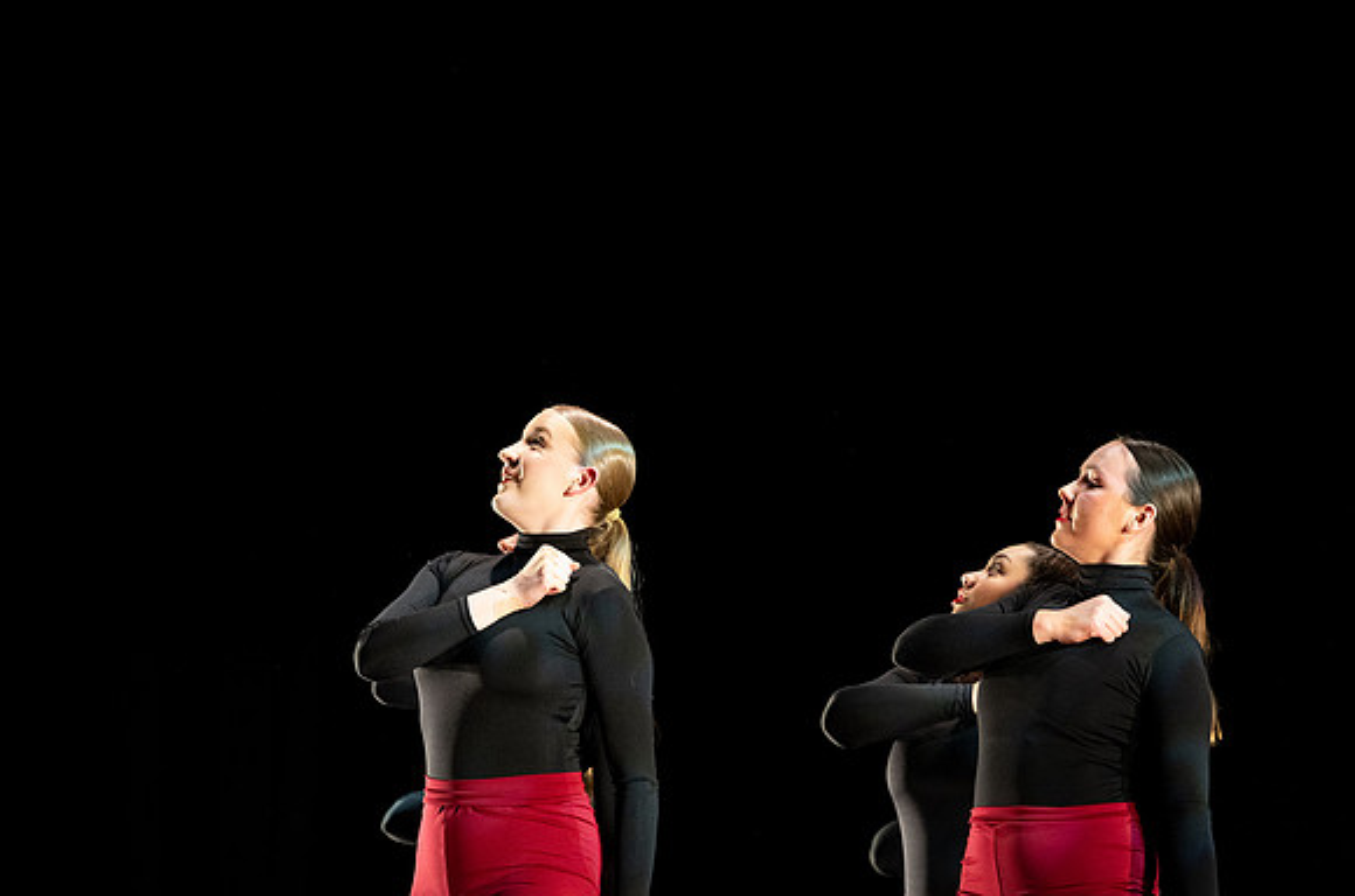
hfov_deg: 13.2
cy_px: 375
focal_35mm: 156
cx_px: 783
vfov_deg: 8.7
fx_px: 5873
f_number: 3.5
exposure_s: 1/200
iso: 3200
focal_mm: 135
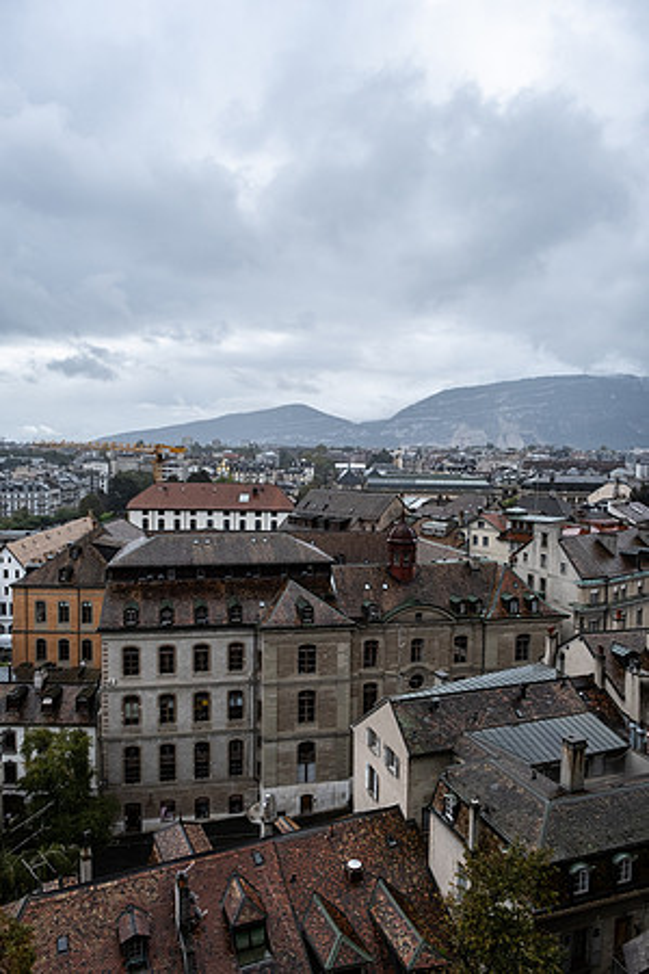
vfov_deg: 73.7
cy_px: 487
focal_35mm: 24
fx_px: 649
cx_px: 324
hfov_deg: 53.1
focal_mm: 16
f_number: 5.6
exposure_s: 1/550
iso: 320
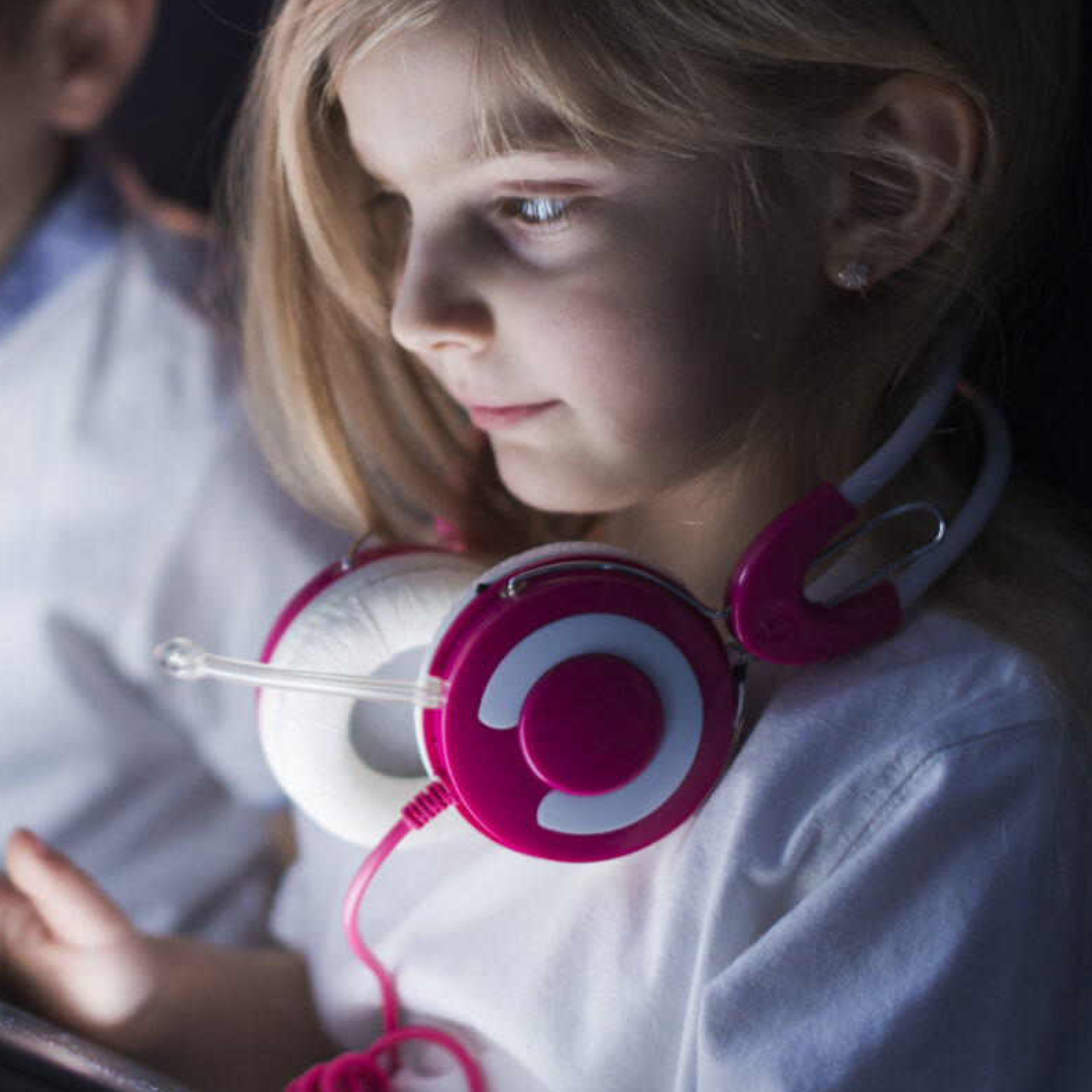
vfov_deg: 15.7
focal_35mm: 111
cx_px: 148
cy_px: 368
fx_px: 3962
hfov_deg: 15.5
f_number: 2.2
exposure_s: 1/60
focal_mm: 50
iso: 400
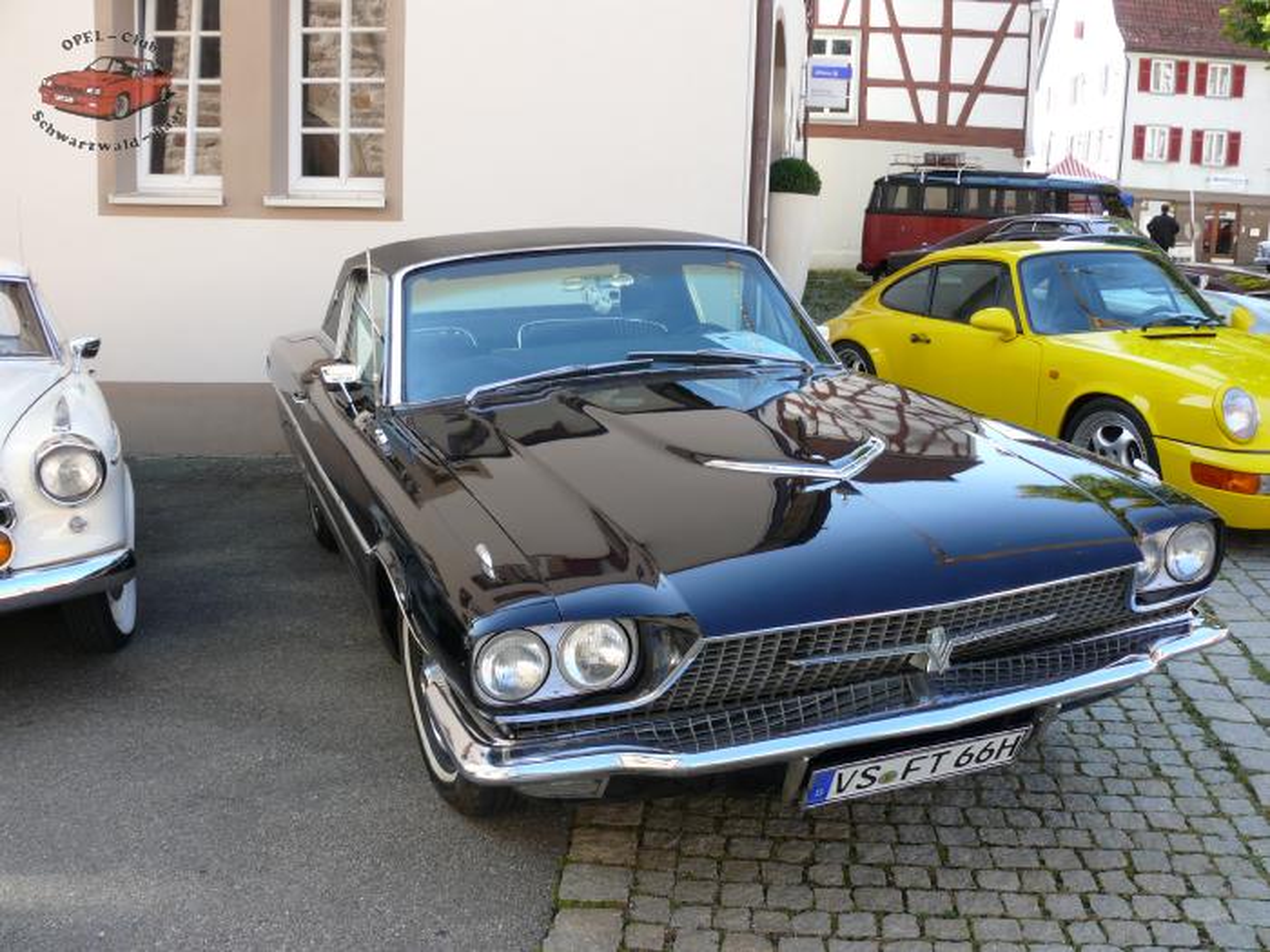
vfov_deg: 40.7
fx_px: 1284
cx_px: 635
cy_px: 476
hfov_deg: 52.6
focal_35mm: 35
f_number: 4
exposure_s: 1/125
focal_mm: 7.4
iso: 100
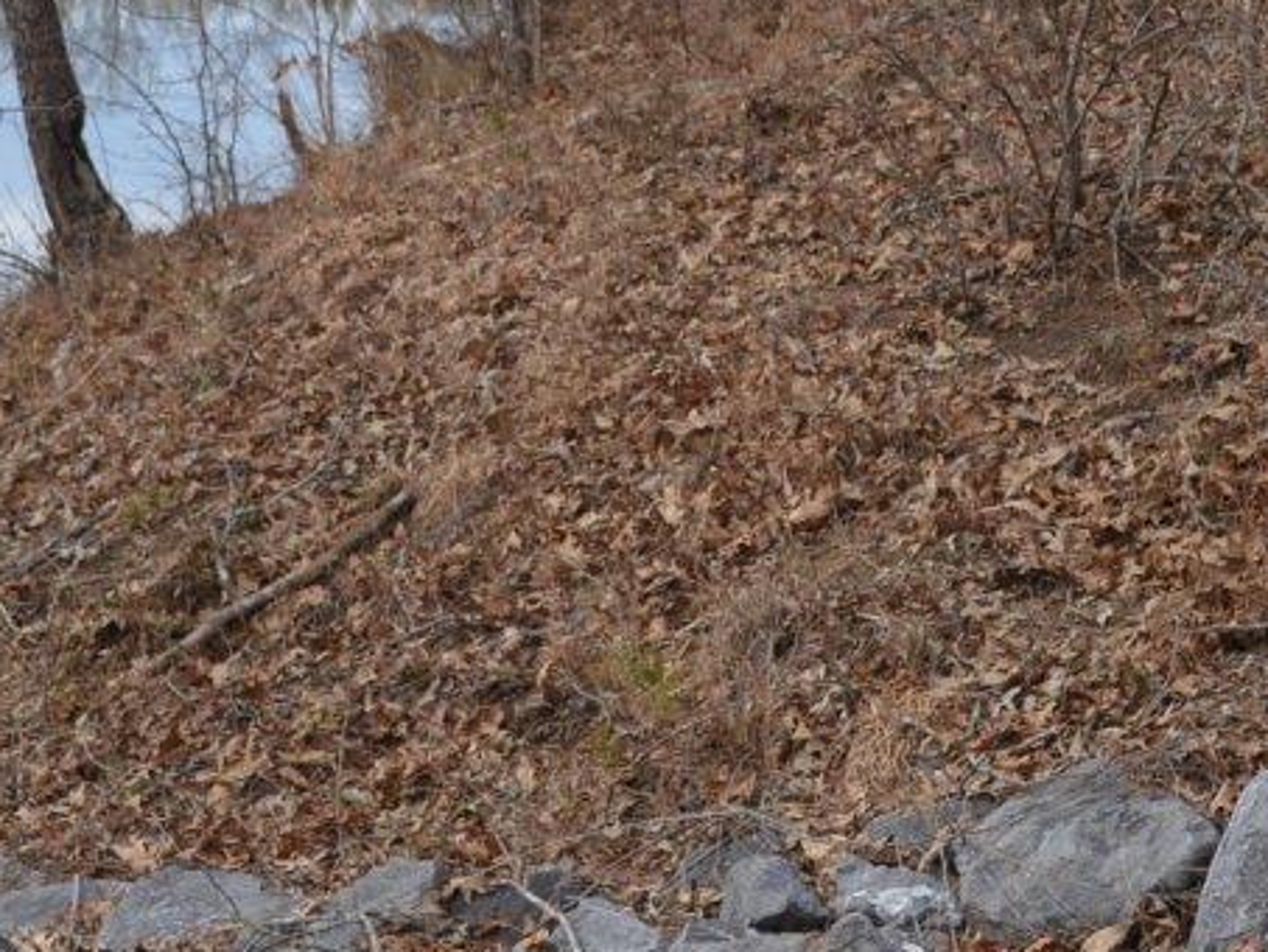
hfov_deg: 17.2
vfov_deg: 12.9
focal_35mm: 114
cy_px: 127
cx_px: 512
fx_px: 4180
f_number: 6.3
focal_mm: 35
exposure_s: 1/160
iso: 100
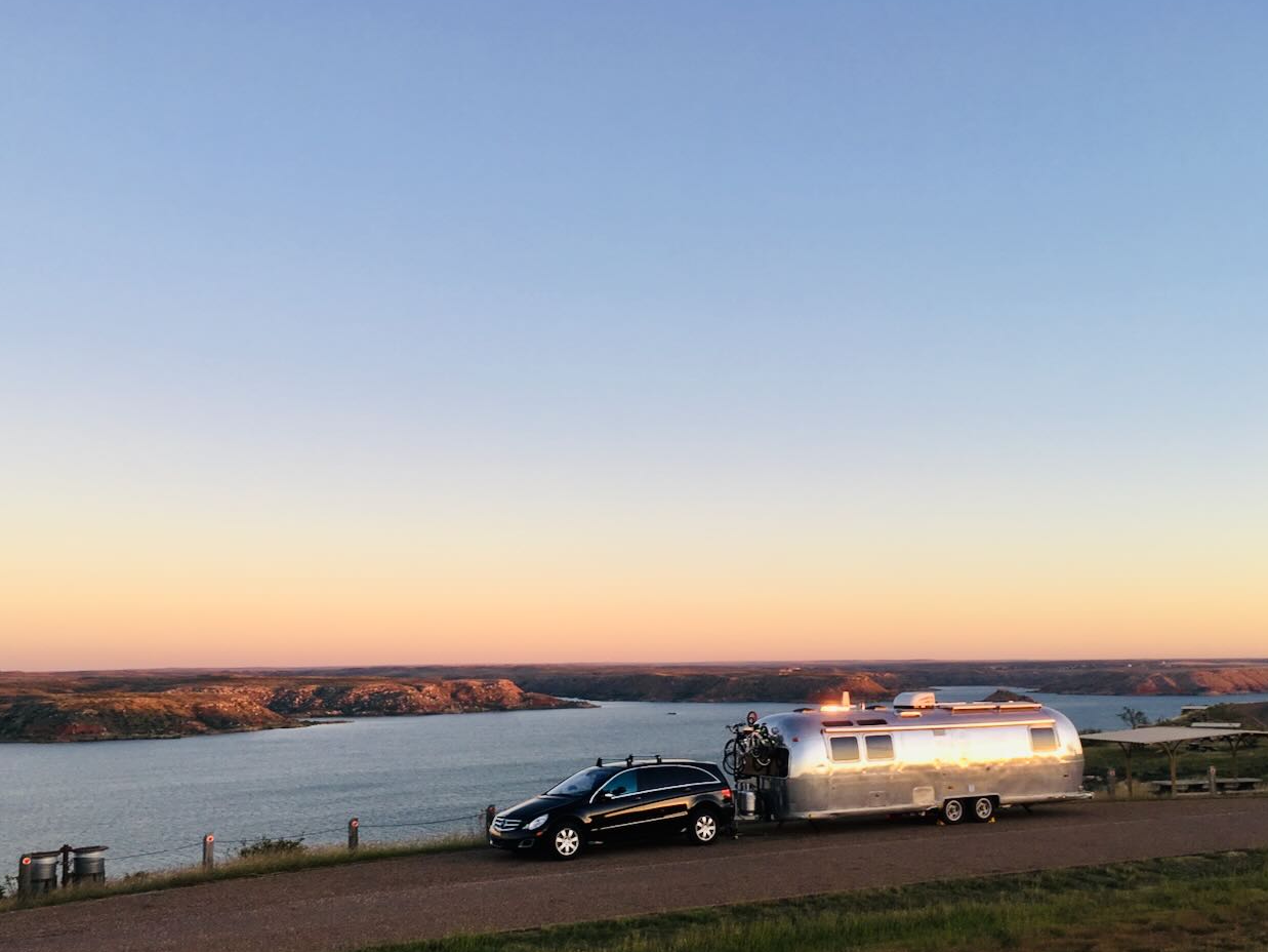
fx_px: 1099
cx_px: 640
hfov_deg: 60.0
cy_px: 463
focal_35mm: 30
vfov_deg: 46.8
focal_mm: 4.15
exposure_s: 1/146
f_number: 2.2
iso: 25
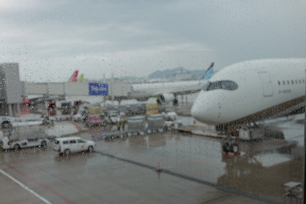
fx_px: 340
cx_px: 153
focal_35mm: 40
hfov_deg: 48.5
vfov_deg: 33.4
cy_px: 102
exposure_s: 1/500
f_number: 5
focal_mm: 40
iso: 200
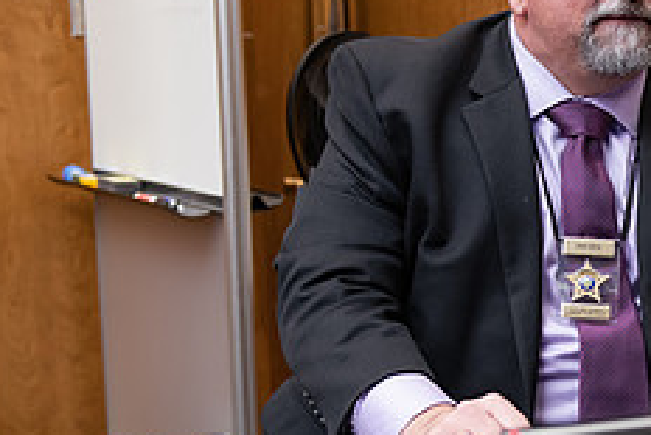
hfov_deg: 21.6
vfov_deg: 15.2
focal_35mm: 90
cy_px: 254
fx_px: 1628
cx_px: 690
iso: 1250
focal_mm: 36
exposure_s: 1/200
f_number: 3.2
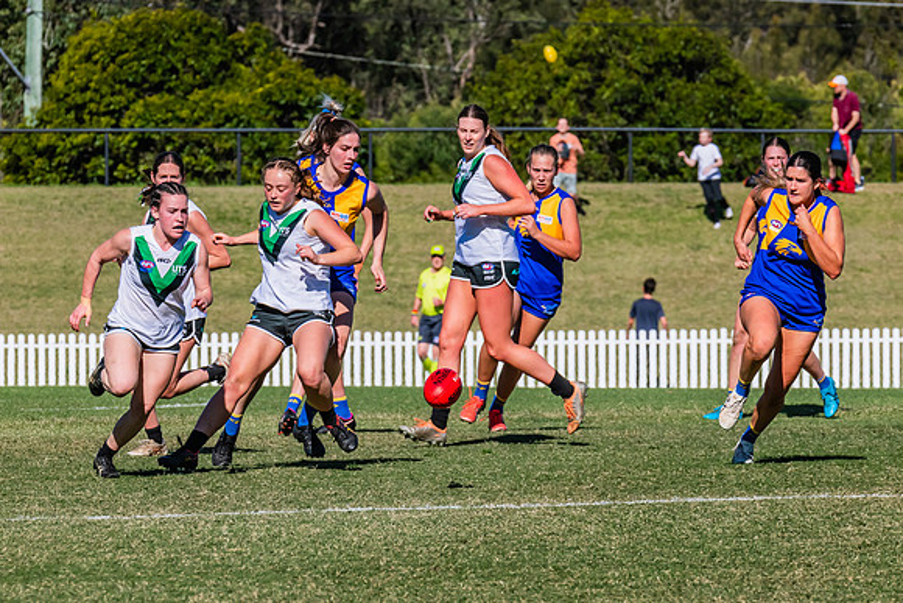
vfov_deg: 3.1
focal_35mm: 450
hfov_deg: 4.6
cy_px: 320
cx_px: 373
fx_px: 11278
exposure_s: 1/1250
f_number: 13
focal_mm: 310
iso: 640
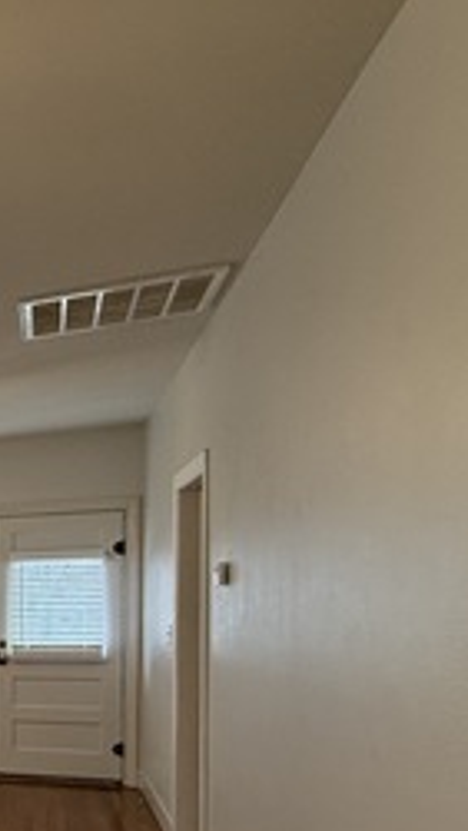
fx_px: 859
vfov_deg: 49.3
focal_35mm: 39
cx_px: -431
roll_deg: +0.9
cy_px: 635
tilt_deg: -1.5
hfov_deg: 19.7
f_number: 2.2
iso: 125
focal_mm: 2.22
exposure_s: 1/120
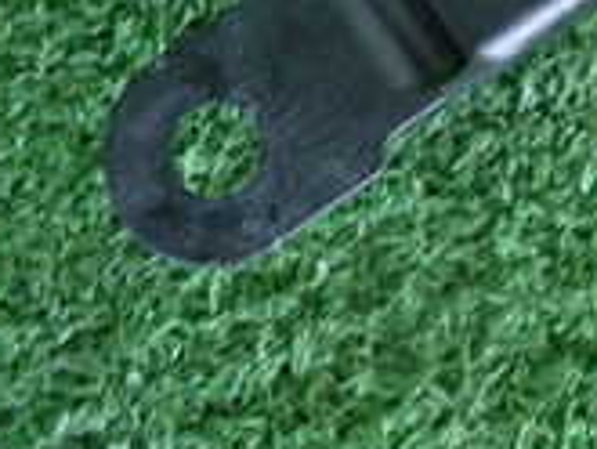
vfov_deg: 14.9
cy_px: -261
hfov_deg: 21.1
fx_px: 1571
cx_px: 517
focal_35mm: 91
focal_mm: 4.5
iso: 320
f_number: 2
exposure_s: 1/30
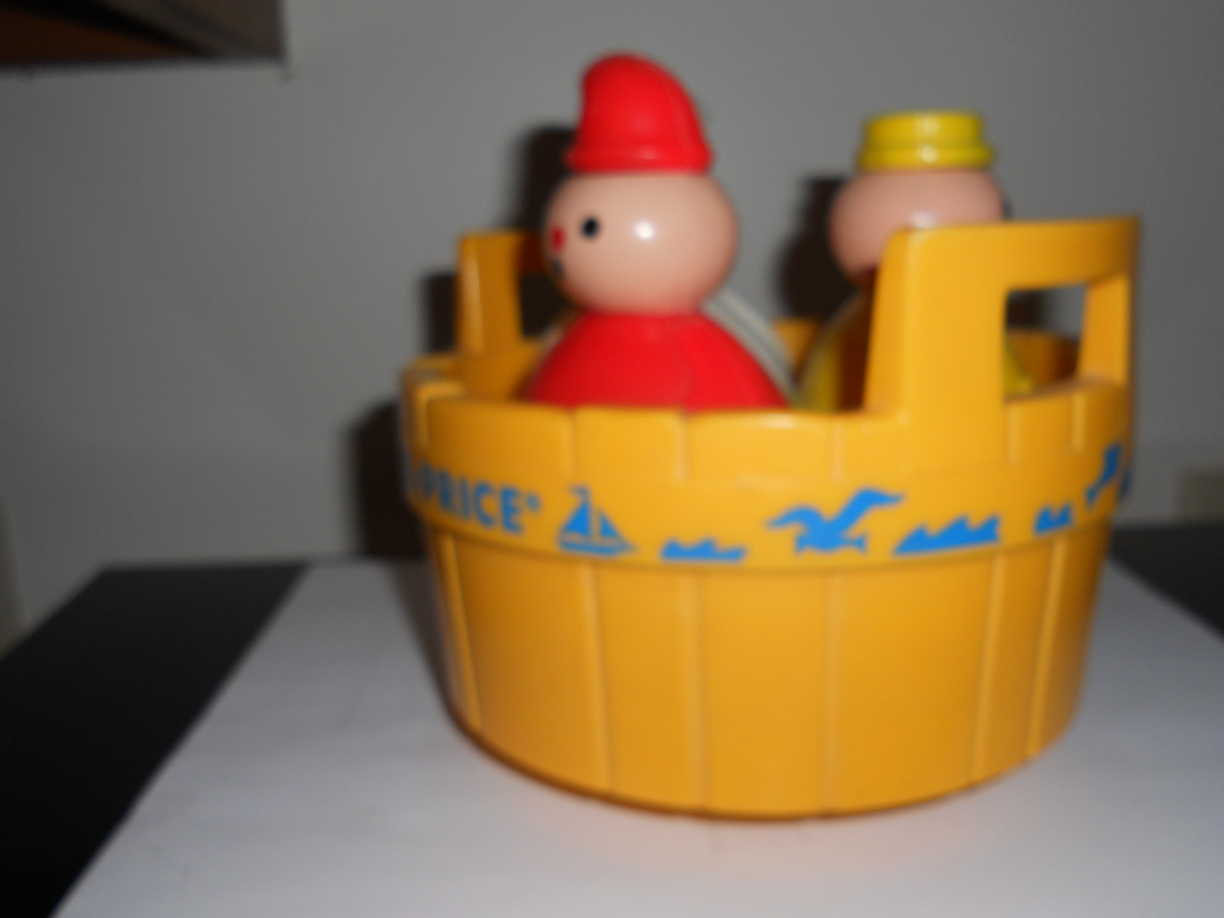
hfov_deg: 55.4
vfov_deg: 42.9
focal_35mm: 33
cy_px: 459
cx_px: 613
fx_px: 1167
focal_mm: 5.8
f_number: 8.8
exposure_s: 1/25
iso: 80
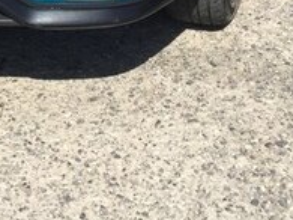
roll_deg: +2.8
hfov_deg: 19.3
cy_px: -144
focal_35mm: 98
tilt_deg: -22.2
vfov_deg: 13.8
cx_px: -18
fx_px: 829
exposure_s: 1/1980
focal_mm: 4.15
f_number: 2.2
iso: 32
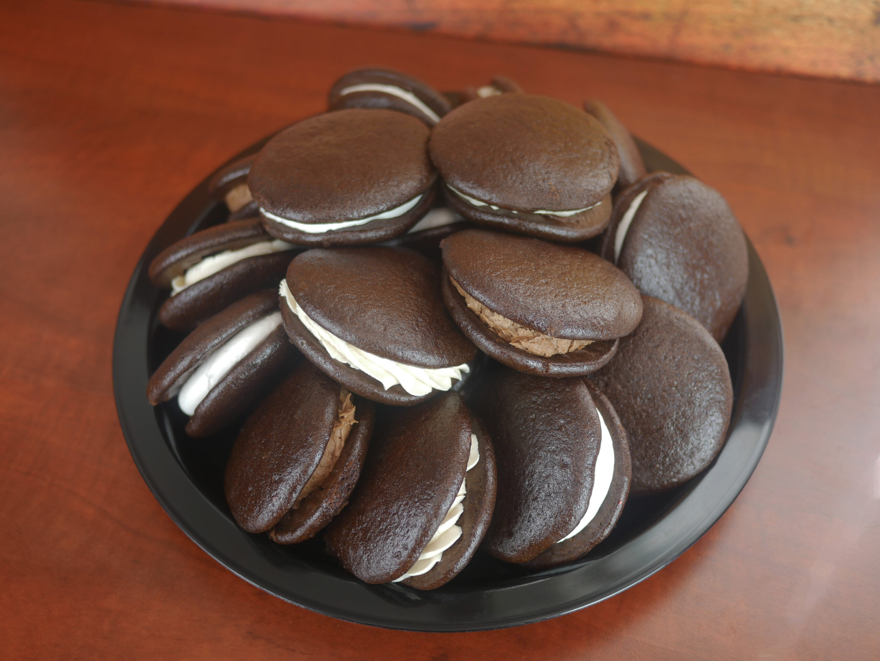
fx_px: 1017
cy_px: 330
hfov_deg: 46.8
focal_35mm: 40
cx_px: 440
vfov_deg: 36.0
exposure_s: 1/125
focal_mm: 20
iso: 200
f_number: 1.7
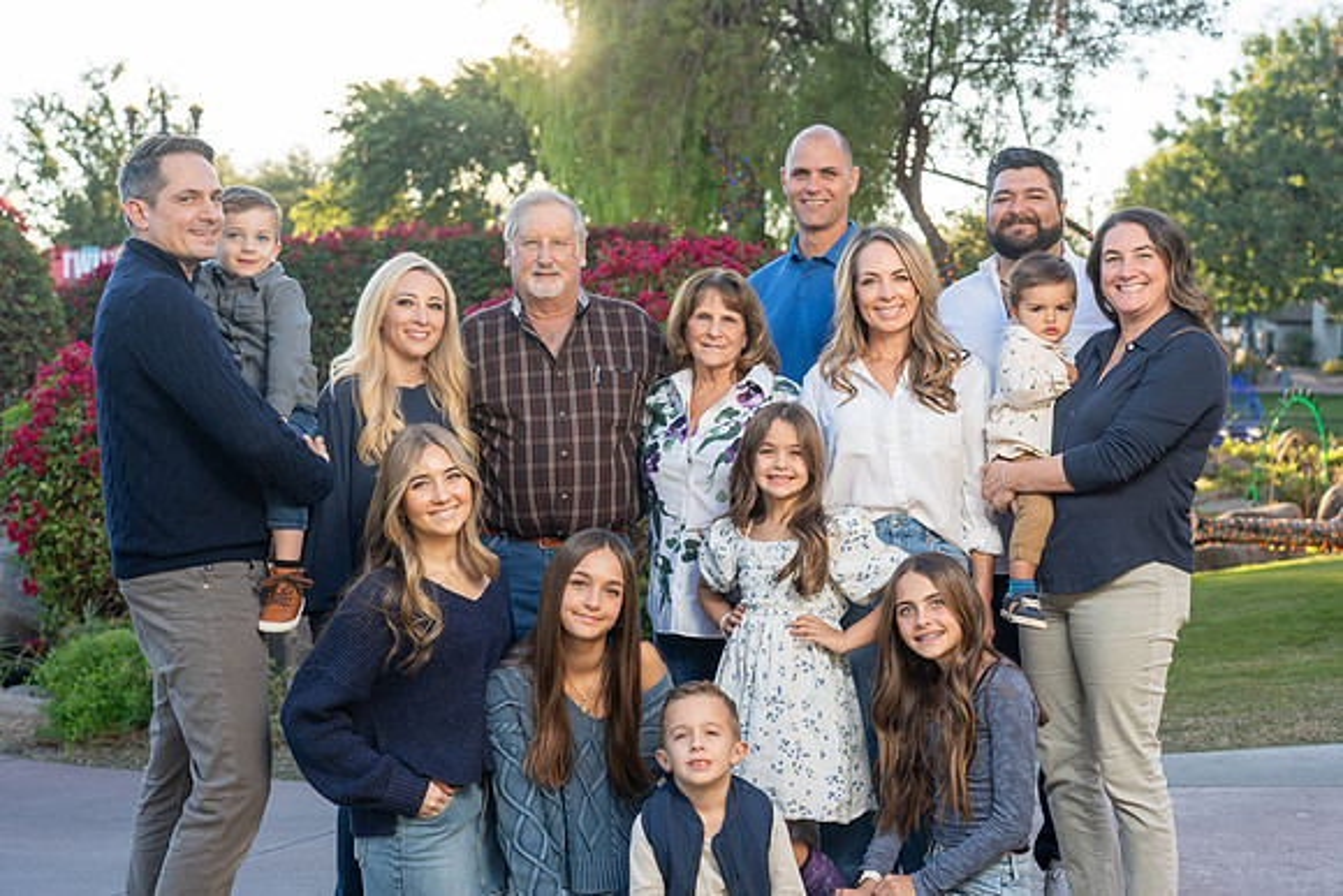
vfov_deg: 29.3
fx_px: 1716
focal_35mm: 46
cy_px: 448
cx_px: 672
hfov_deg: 42.7
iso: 160
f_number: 4
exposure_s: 1/200
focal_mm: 46
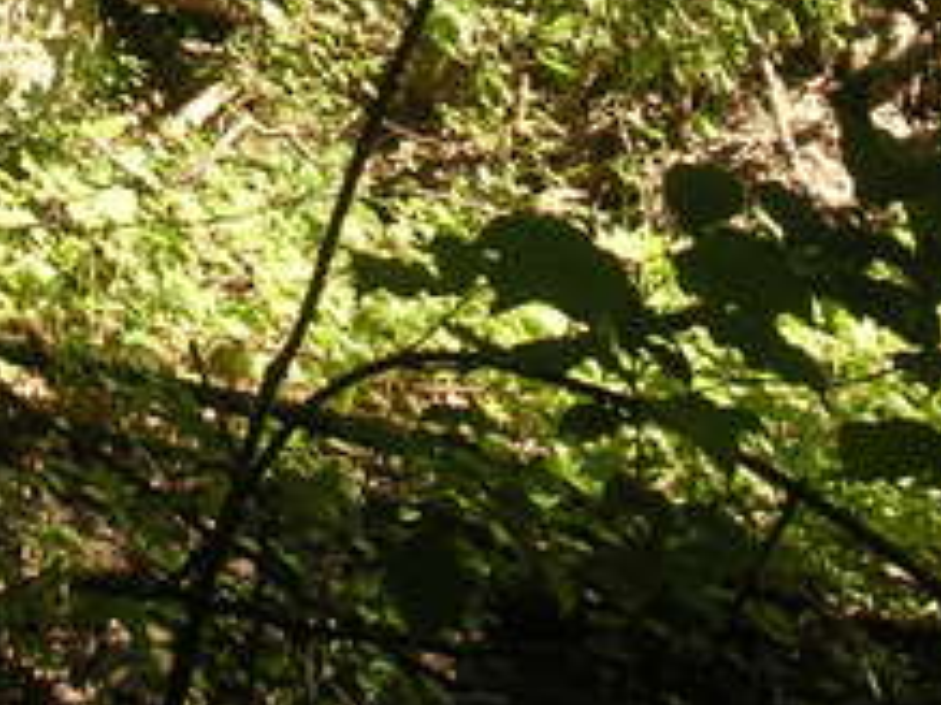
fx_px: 3016
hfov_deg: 17.6
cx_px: 249
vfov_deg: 12.8
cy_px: -275
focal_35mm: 111
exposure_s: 1/210
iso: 100
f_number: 2.8
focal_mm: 5.8
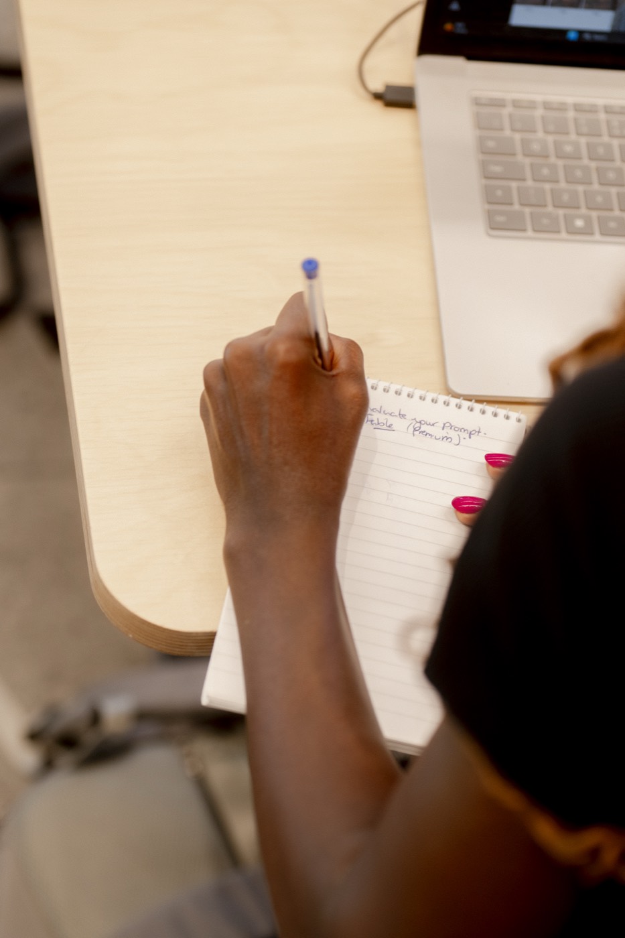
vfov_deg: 23.9
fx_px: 2214
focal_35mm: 85
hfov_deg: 16.1
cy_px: 469
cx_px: 312
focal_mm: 85
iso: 640
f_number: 2.8
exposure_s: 1/160
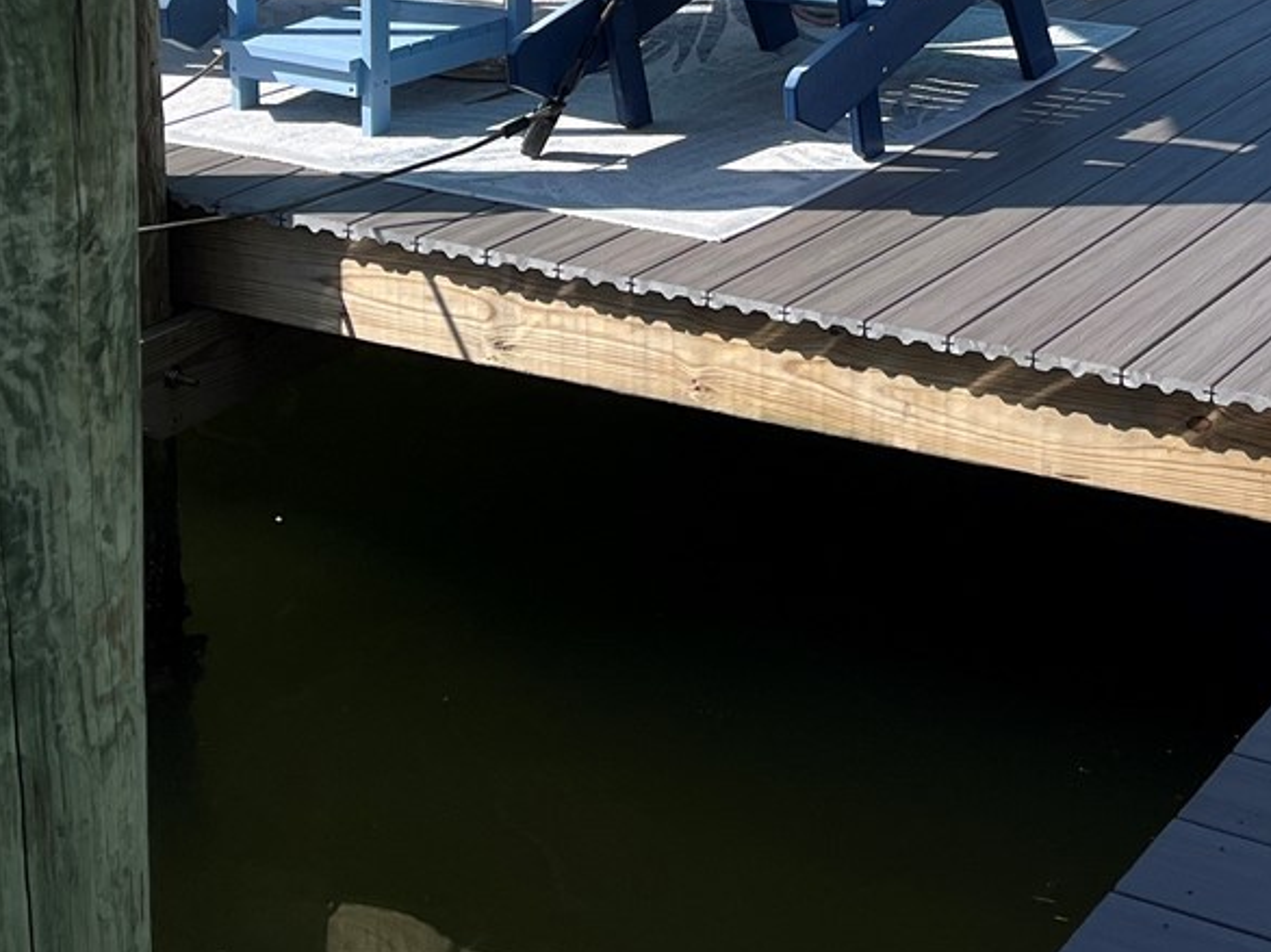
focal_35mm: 71
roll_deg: -1.2
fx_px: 2606
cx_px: 1154
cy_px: -306
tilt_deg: -7.0
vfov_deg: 19.1
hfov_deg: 26.5
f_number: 1.6
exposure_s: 1/3521
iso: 50
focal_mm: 5.1
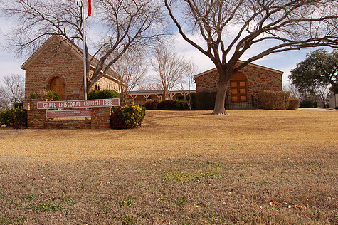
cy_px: 88
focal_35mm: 33
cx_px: 155
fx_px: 310
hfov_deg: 57.2
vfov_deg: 39.7
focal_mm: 18
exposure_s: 1/320
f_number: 10
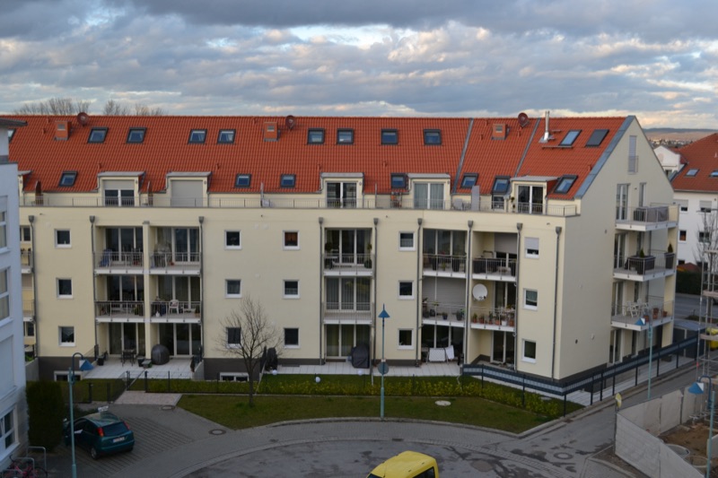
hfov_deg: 46.4
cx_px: 359
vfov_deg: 31.9
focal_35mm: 42
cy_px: 239
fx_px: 837
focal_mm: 28
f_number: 5.6
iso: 160
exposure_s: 1/125
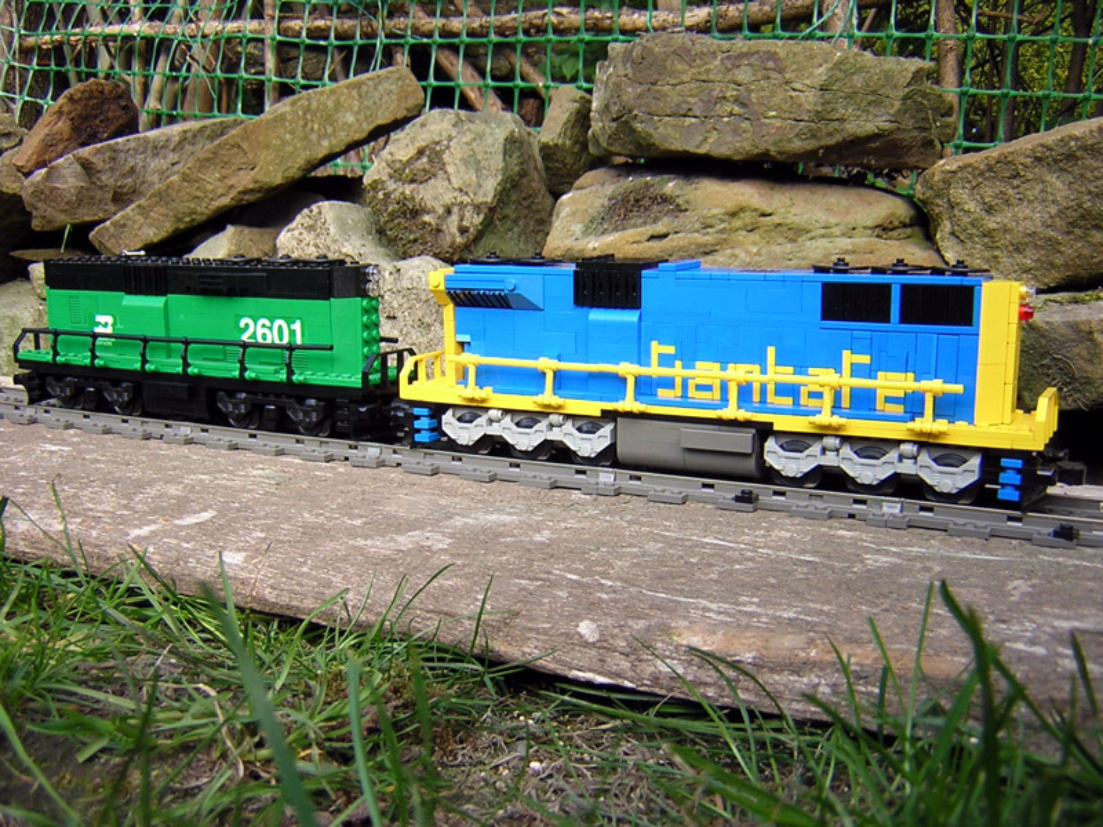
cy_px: 414
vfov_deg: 39.7
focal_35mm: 36
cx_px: 552
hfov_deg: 51.4
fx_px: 1147
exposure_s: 1/144
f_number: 2.6
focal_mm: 4.7
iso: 100
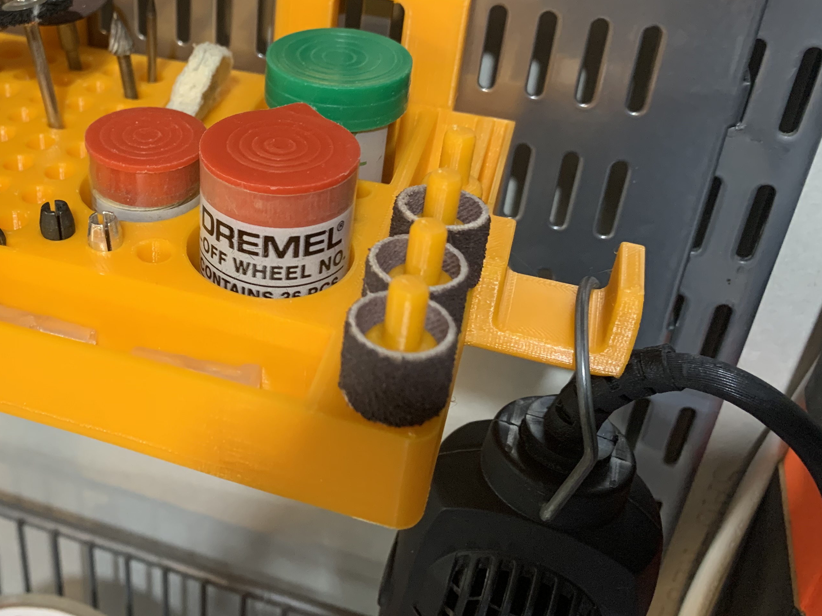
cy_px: 207
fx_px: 974
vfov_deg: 34.8
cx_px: 197
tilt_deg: -32.9
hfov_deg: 44.1
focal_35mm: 41
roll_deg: +0.4
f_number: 1.8
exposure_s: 1/40
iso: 400
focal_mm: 4.25
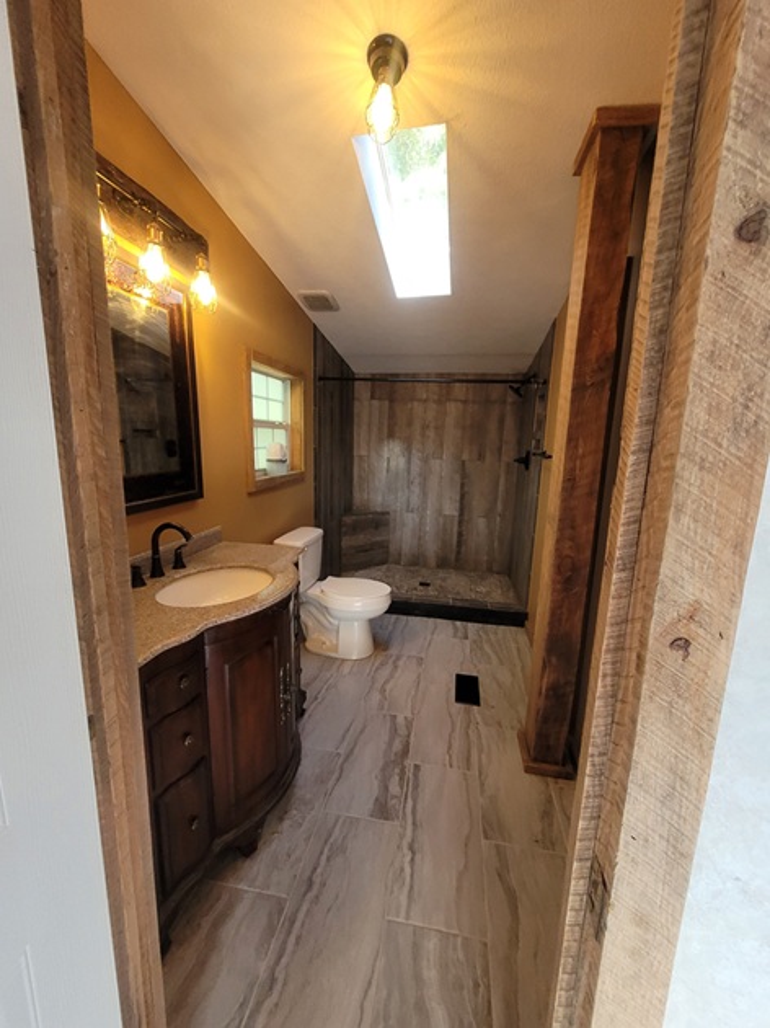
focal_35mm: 13
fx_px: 386
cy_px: 514
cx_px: 385
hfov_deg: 89.9
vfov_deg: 106.2
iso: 200
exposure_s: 1/60
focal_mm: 1.74
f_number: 2.2
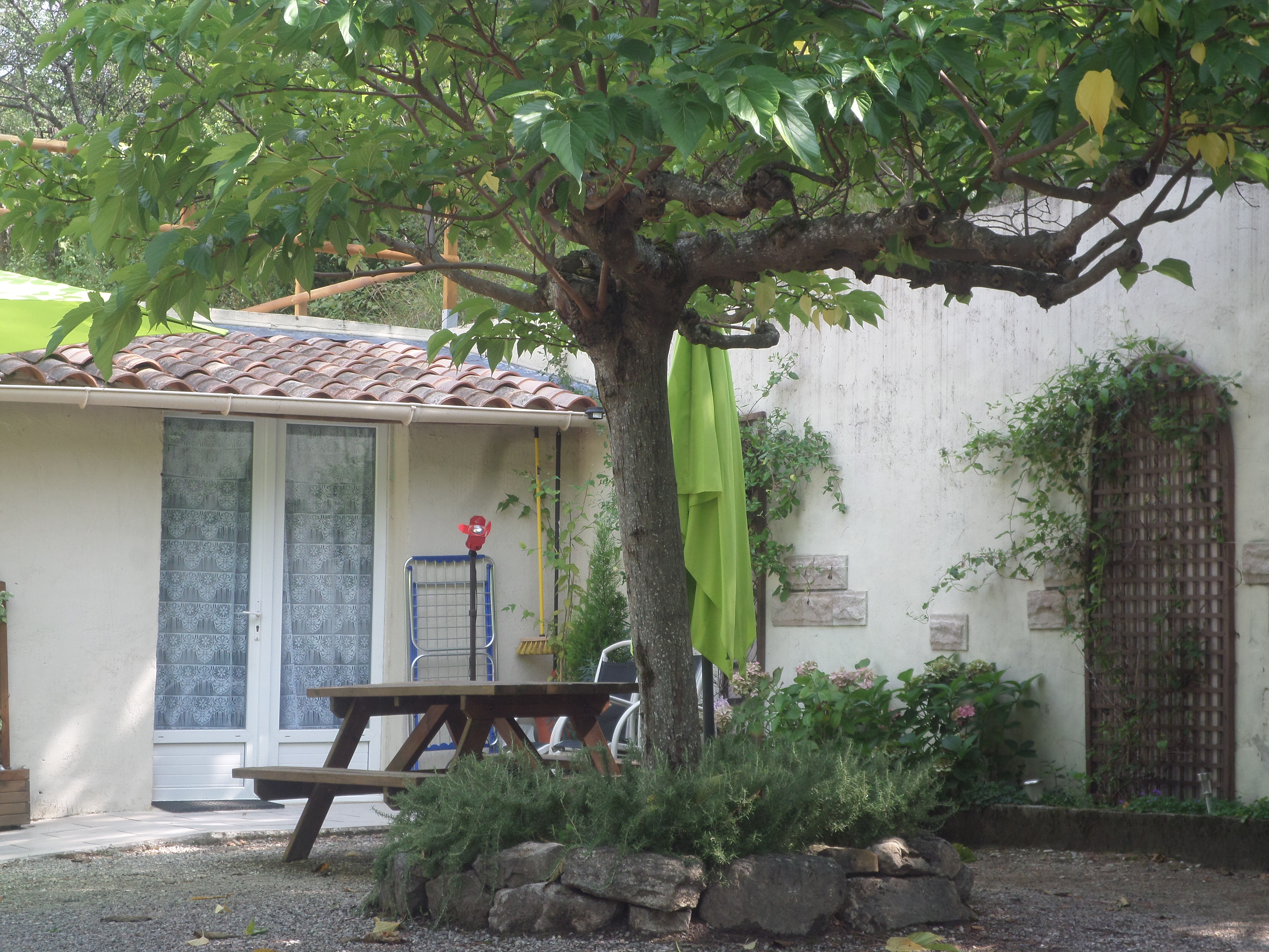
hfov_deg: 24.1
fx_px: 2969
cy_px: 476
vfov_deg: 18.2
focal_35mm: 81
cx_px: 634
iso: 80
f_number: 4.7
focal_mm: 14.6
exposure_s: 1/60
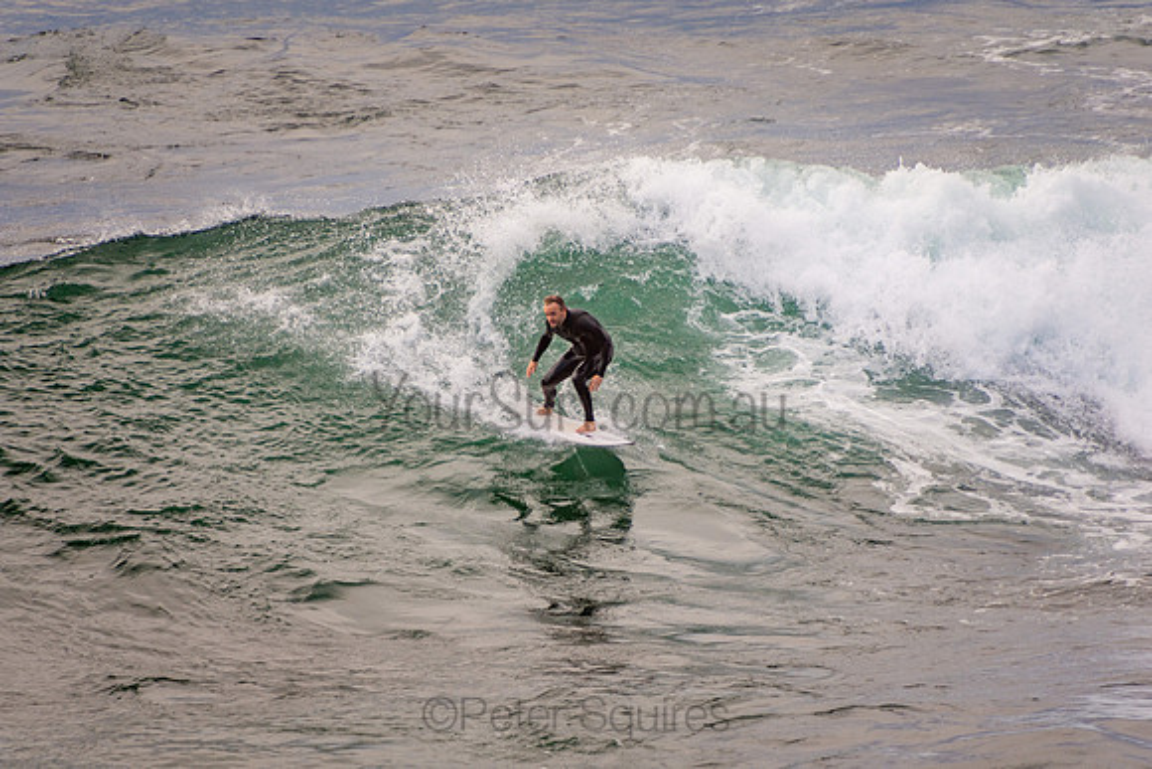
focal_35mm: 600
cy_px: 384
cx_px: 576
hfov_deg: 3.4
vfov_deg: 2.3
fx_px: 19204
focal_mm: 400
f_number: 5.6
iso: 360
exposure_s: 1/800
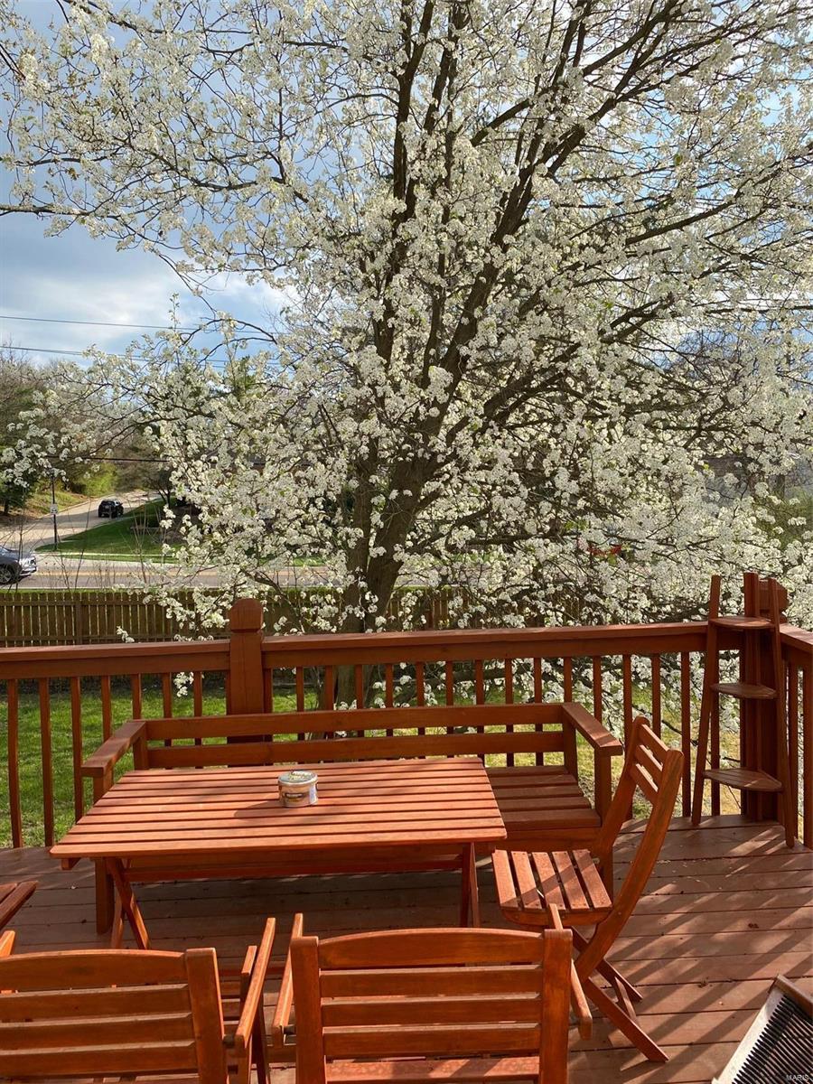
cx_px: 406
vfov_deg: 67.3
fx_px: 814
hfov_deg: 53.1
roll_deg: +1.1
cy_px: 542
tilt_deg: -1.2
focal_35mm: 26
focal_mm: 4.25
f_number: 1.8
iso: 32
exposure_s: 1/1608
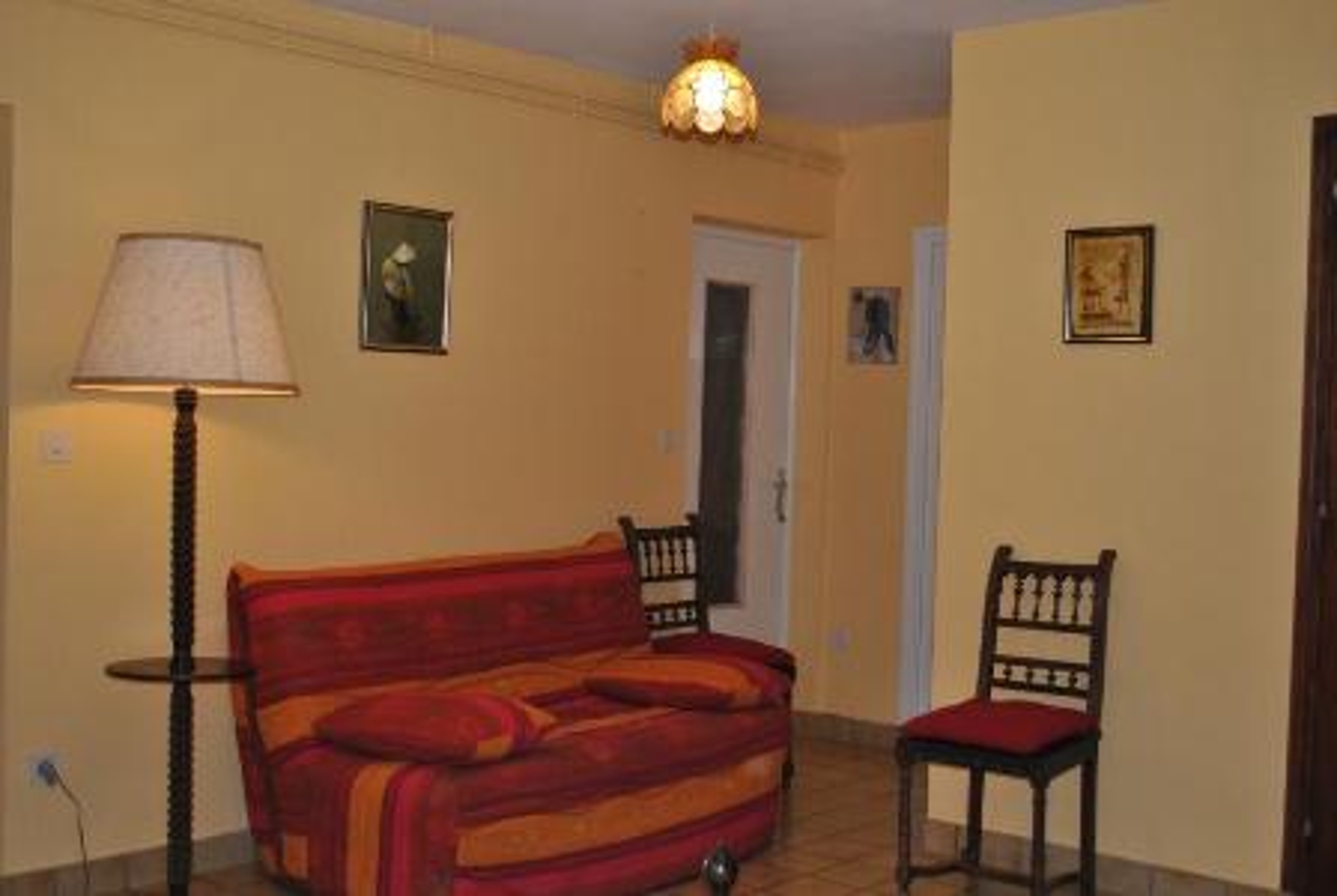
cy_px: 448
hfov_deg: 46.3
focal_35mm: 42
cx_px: 668
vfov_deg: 32.0
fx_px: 1562
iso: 200
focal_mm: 28
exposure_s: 1/60
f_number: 4.5
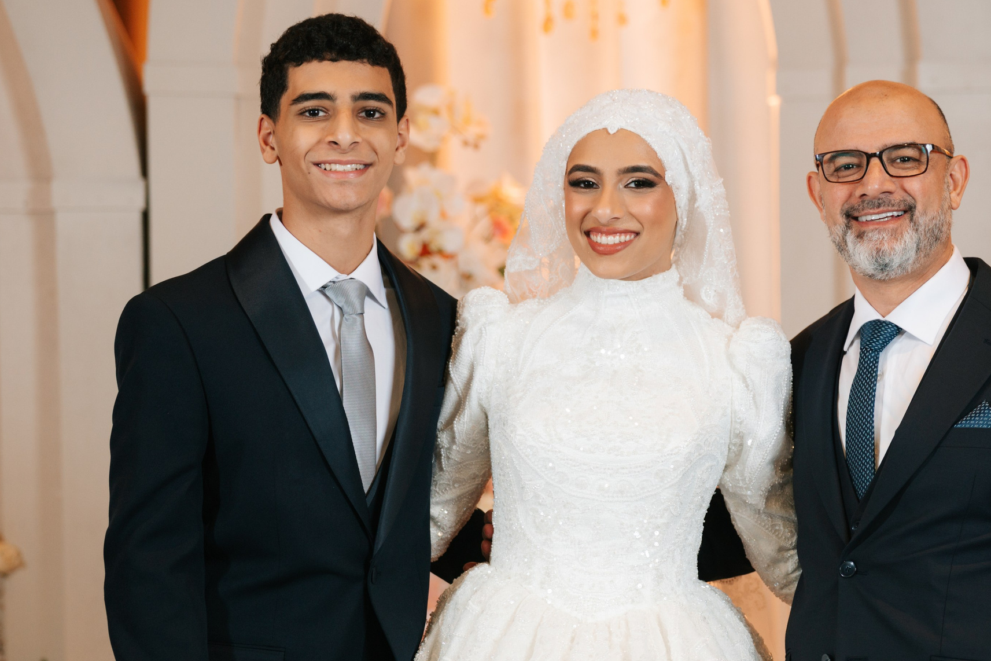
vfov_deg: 10.1
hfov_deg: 15.1
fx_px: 3743
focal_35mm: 136
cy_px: 434
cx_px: 593
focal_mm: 90
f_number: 2.8
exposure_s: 1/200
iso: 400
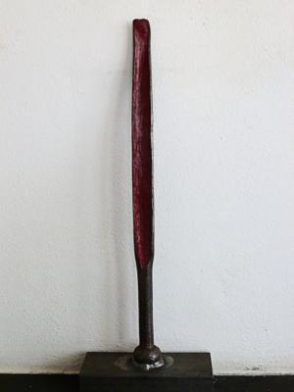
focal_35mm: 41
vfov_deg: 45.8
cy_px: 196
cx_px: 147
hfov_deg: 35.1
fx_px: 464
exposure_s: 1/25
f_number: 3.8
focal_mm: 7.4
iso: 400
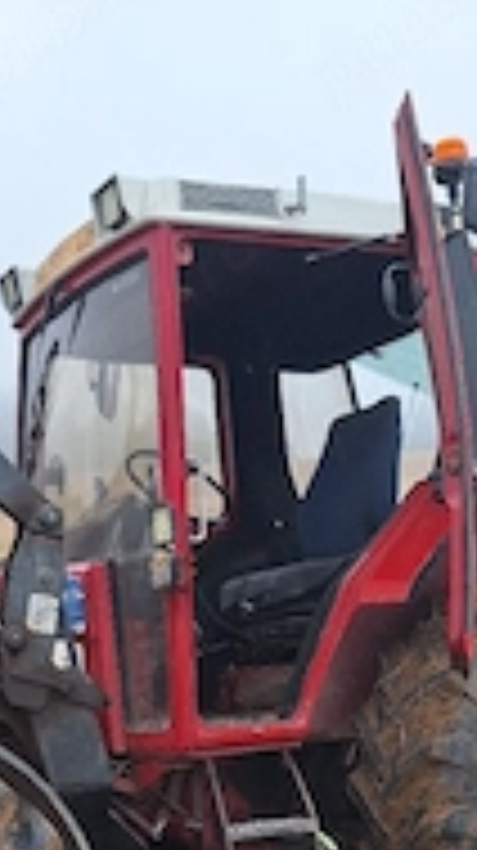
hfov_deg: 22.6
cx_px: 202
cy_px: 742
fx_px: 1194
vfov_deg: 37.0
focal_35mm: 53
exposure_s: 1/769
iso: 40
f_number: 1.8
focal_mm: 5.54
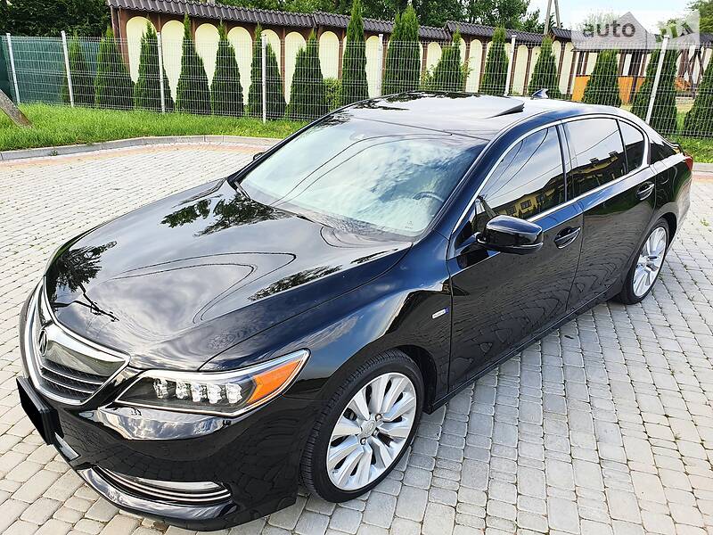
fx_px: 536
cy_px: 268
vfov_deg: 53.1
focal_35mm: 26
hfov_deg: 67.3
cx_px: 356
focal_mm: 4.3
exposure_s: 1/171
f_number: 2.4
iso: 50
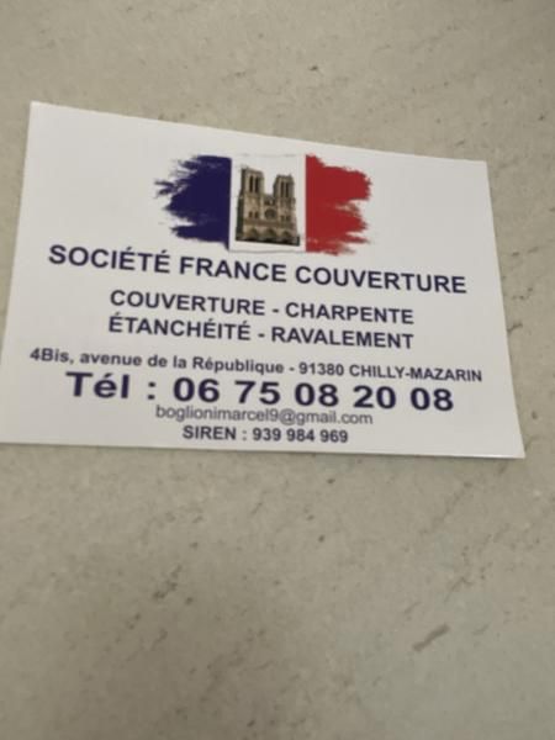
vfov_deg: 60.0
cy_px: 370
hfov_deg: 46.8
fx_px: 641
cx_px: 278
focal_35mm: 30
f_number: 2.2
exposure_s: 1/41
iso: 400
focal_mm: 2.71
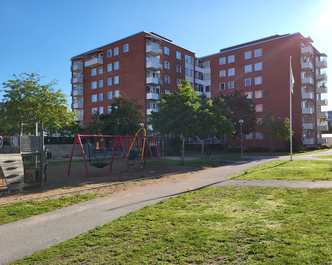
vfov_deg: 51.5
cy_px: 135
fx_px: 275
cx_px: 176
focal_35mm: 28
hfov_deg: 62.2
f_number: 1.8
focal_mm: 5.4
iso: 40
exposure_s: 1/1994
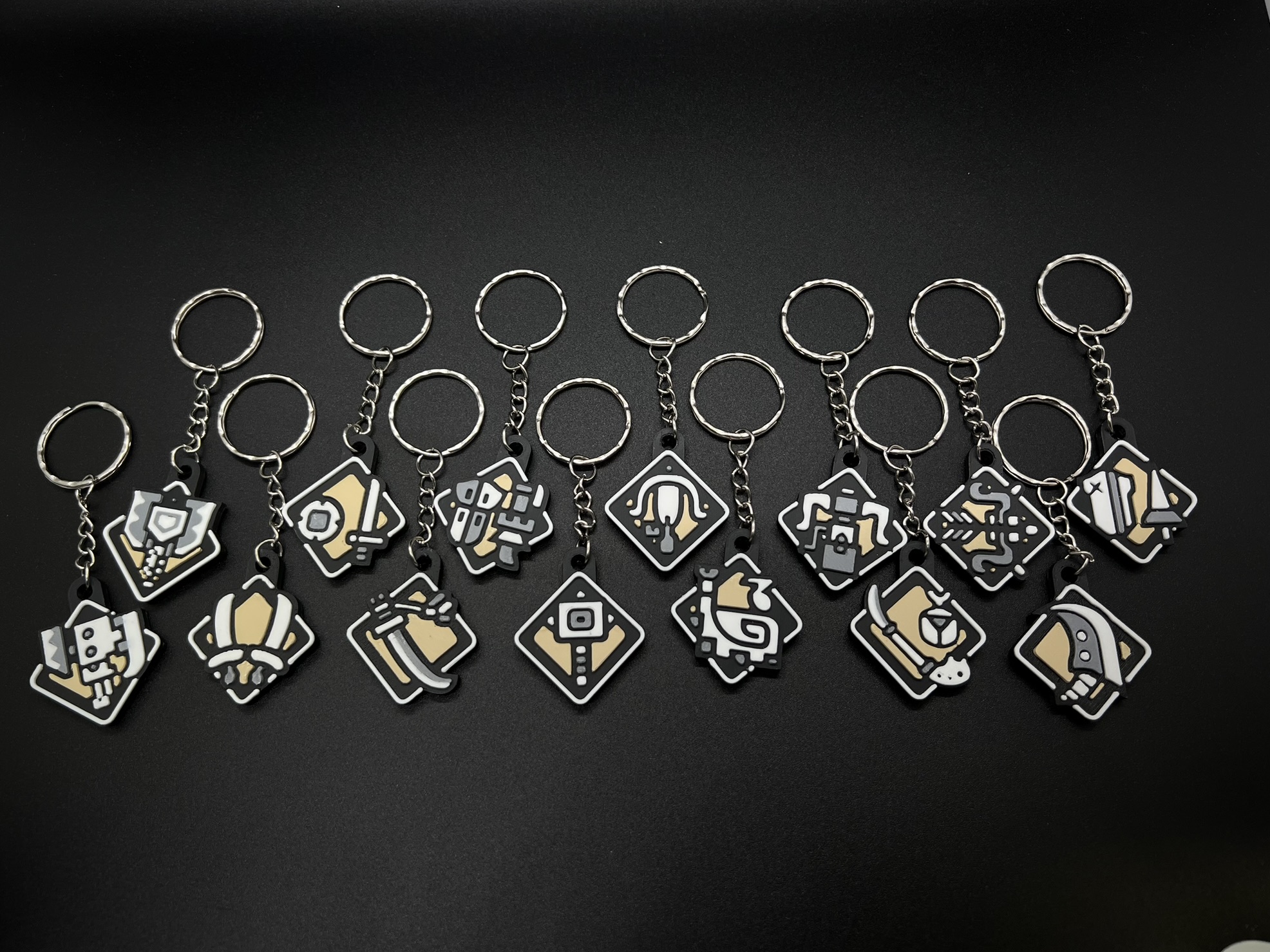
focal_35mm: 27
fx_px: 991
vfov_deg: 51.4
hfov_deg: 65.3
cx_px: 618
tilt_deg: -70.4
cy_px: 471
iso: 40
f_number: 1.5
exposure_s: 1/208
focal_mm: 5.7
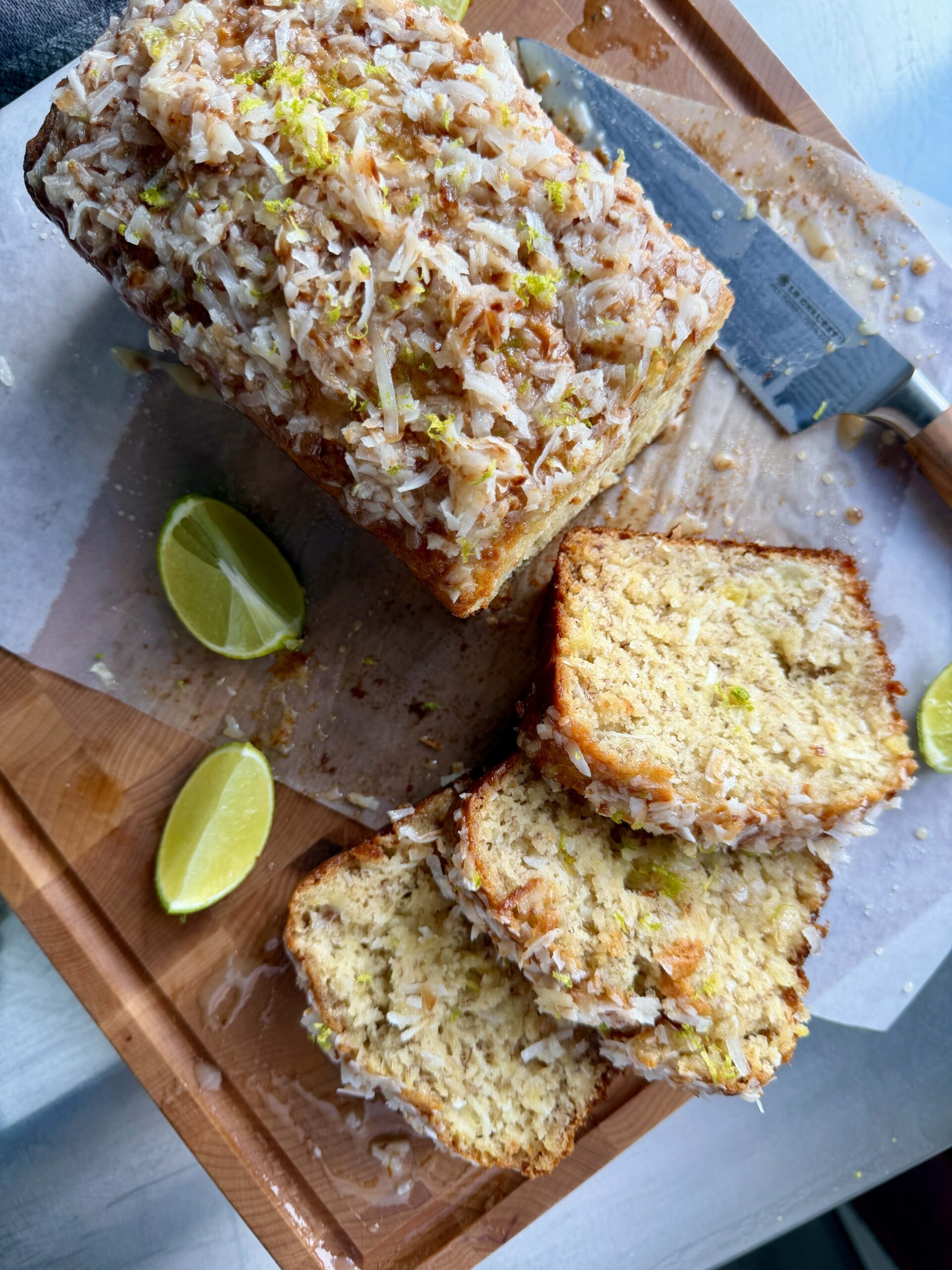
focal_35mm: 24
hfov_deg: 56.8
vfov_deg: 71.6
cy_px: 635
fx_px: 880
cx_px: 476
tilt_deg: -86.0
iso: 50
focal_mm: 6.76
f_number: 1.78
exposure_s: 1/136
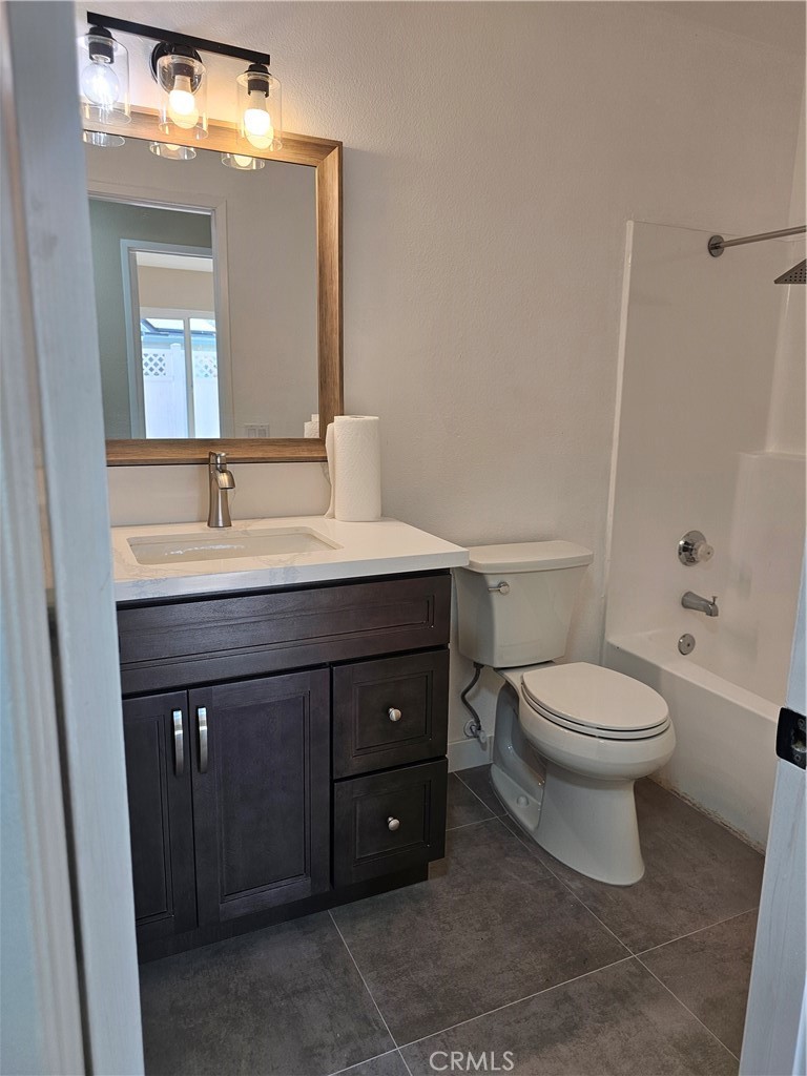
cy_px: 538
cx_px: 404
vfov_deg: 73.9
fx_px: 715
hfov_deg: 58.9
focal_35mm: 23
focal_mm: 6.3
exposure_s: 1/120
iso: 64
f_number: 1.7
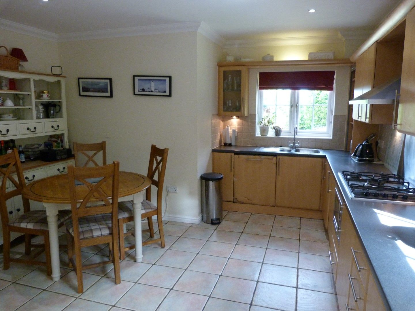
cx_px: 208
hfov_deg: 69.4
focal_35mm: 25
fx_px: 300
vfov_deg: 54.9
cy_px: 156
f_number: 2.8
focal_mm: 4.5
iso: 320
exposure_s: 1/60
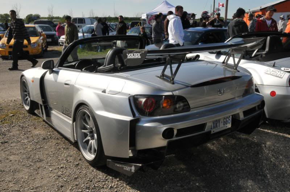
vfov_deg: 36.8
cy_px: 96
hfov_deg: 53.2
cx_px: 145
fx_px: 290
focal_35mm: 36
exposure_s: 1/200
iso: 320
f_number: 18
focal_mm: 24
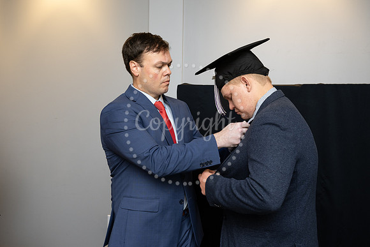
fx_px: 355
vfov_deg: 38.4
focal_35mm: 34
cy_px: 124
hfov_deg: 55.1
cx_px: 185
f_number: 5
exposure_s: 1/125
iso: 1000
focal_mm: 34.5
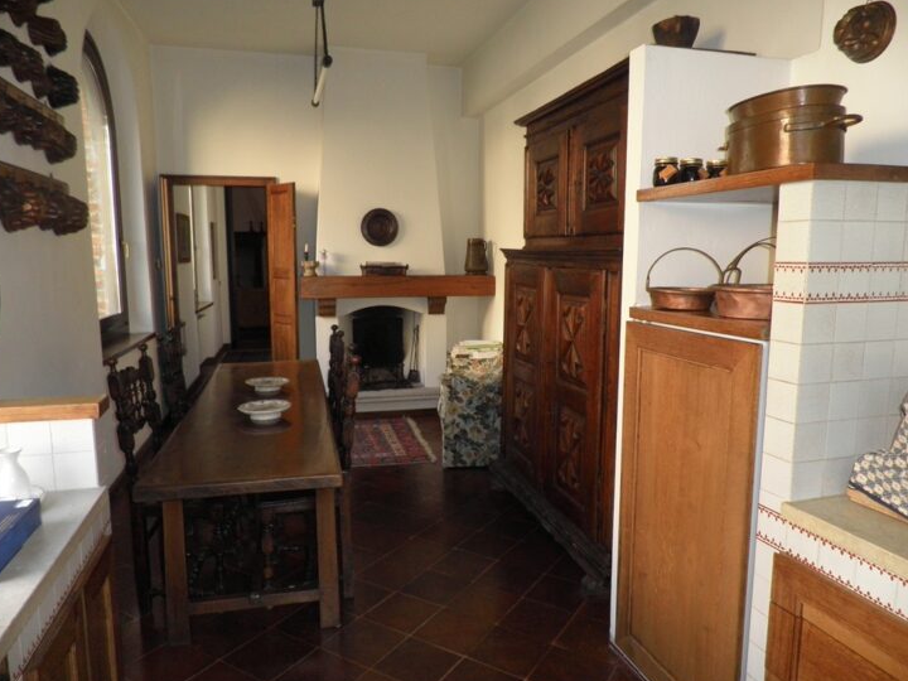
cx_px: 454
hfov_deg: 69.4
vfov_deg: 54.9
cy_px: 344
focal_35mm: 25
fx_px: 656
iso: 160
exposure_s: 1/30
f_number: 3.3
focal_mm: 4.3
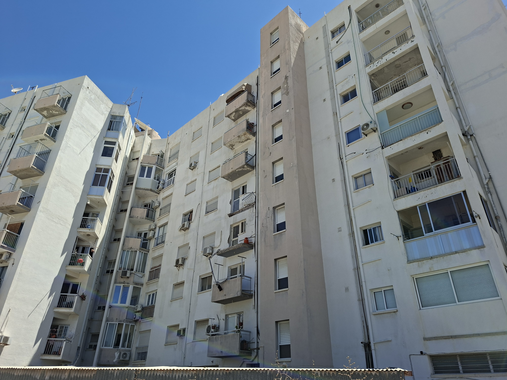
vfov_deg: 58.9
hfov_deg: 73.9
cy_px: 190
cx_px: 254
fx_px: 337
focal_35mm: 23
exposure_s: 1/1321
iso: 50
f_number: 1.8
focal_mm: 5.54
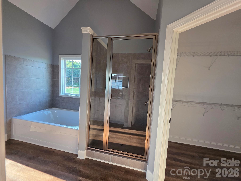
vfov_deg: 89.9
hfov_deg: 106.2
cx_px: 120
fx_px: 91
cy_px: 90
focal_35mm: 13
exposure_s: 1/120
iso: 160
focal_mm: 2.2
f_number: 1.9
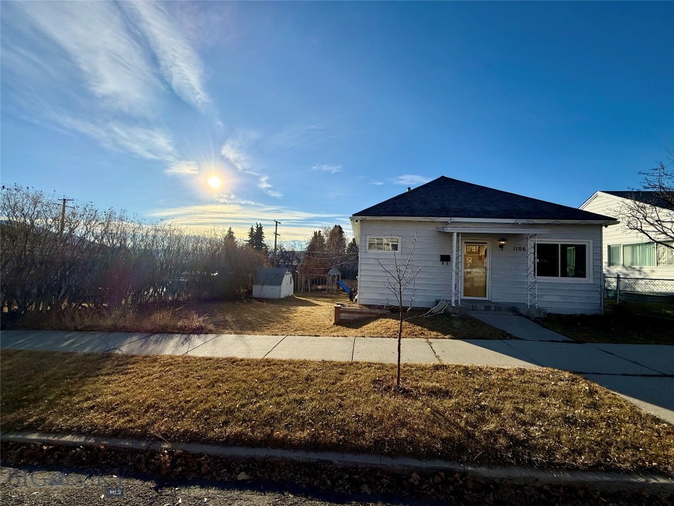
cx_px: 337
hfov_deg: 102.1
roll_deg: -1.8
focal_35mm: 14
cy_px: 253
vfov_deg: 85.7
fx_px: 273
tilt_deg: +3.0
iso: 50
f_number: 2.2
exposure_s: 1/6173
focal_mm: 2.22
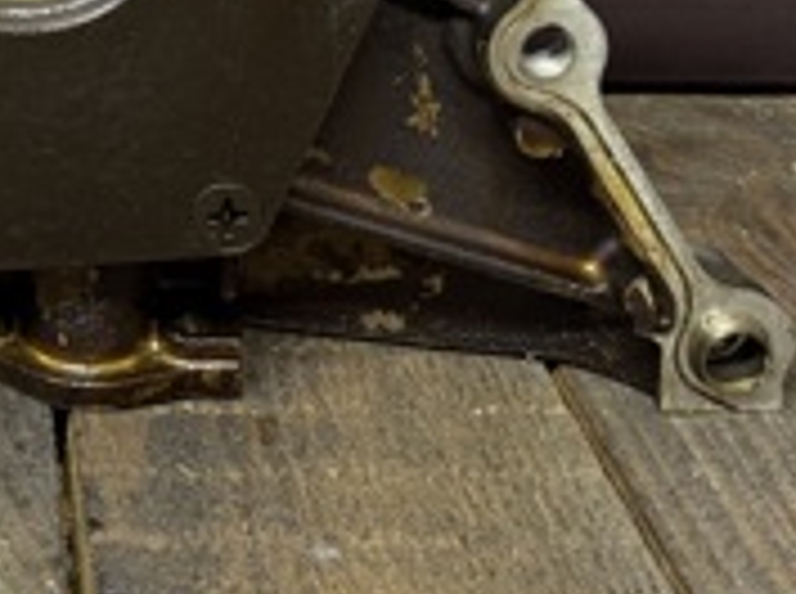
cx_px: -112
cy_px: -207
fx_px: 1997
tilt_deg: -12.2
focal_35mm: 87
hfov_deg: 21.2
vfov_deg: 15.9
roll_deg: +0.0
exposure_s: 1/50
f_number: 1.78
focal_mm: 6.76
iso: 250
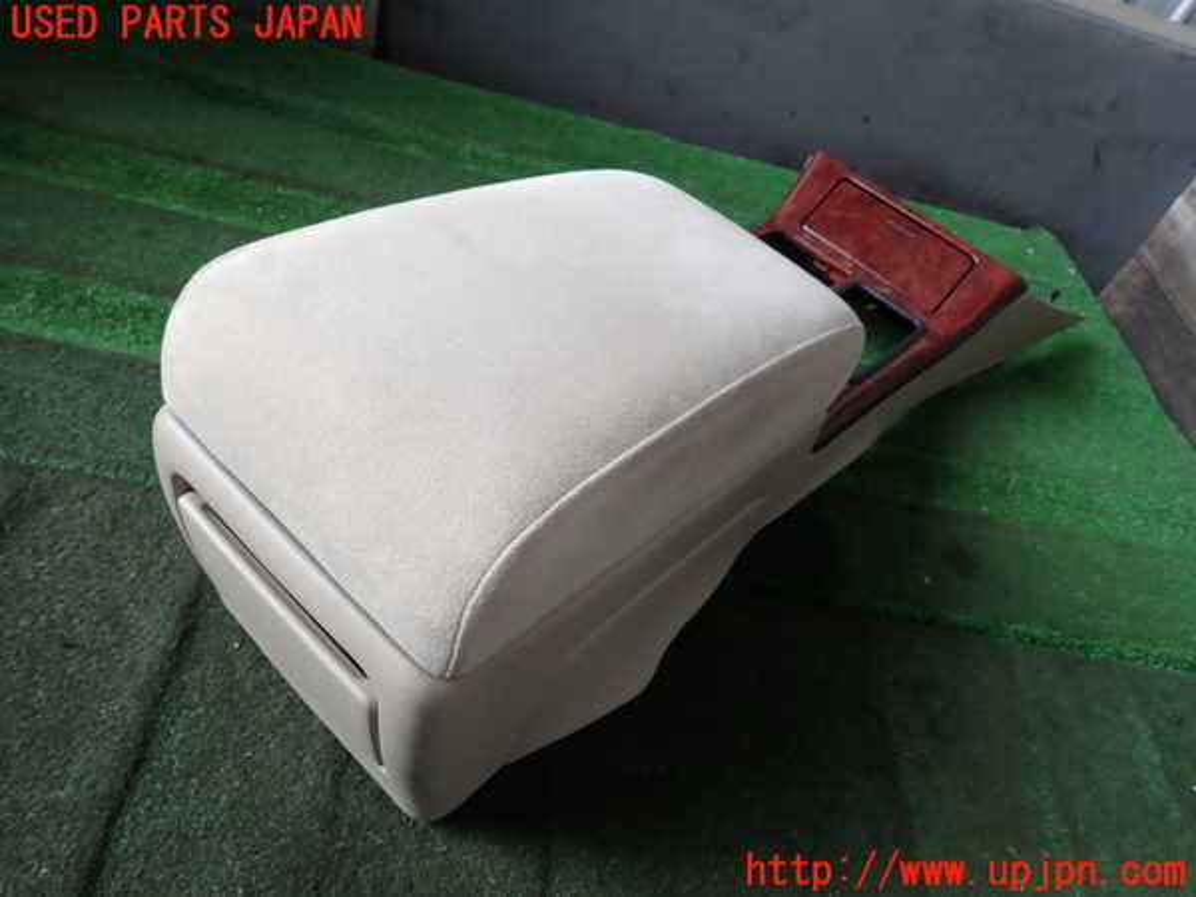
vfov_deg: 54.9
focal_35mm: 25
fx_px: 864
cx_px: 598
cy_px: 448
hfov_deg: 69.4
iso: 100
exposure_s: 1/100
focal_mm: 4.5
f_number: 2.8
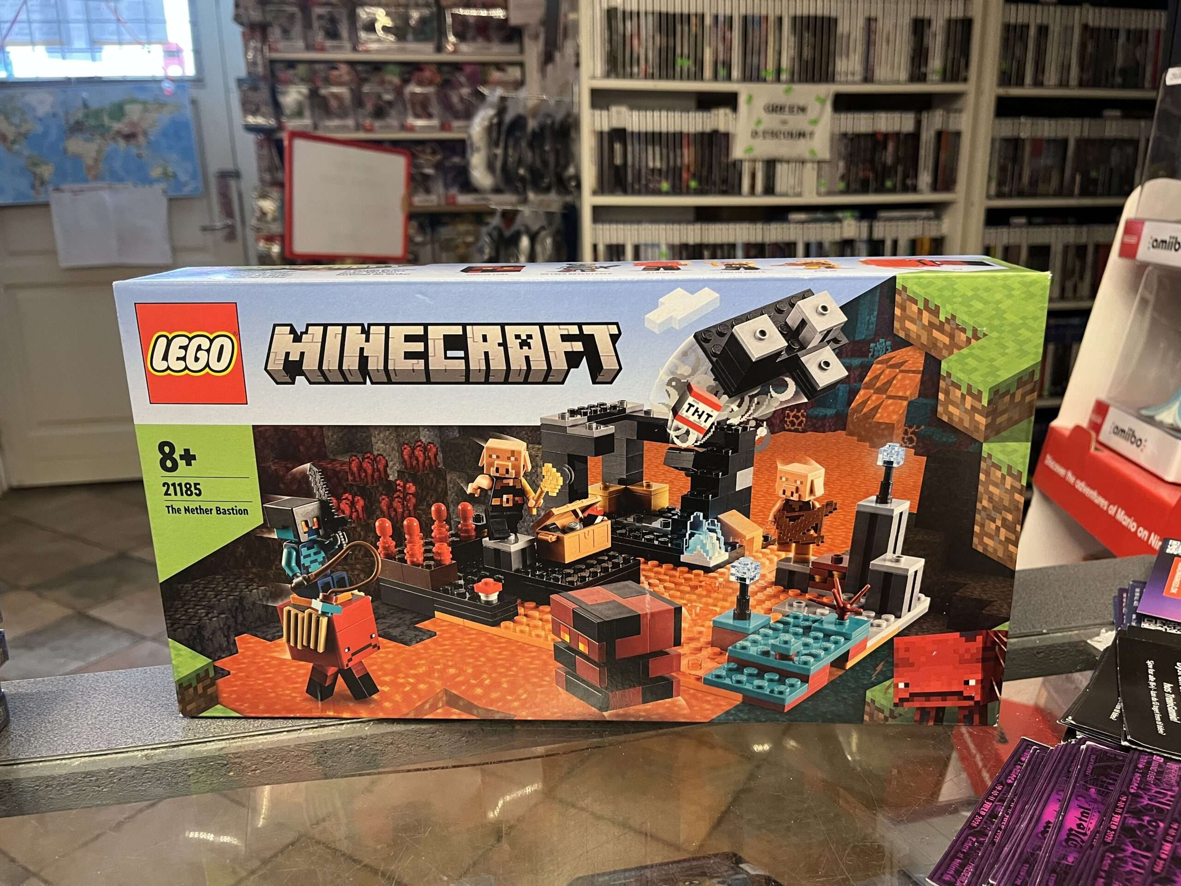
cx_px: 590
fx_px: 887
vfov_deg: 53.1
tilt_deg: -14.3
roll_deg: +0.4
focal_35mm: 26
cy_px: 443
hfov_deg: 67.3
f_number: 1.6
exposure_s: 1/50
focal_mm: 5.1
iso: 320
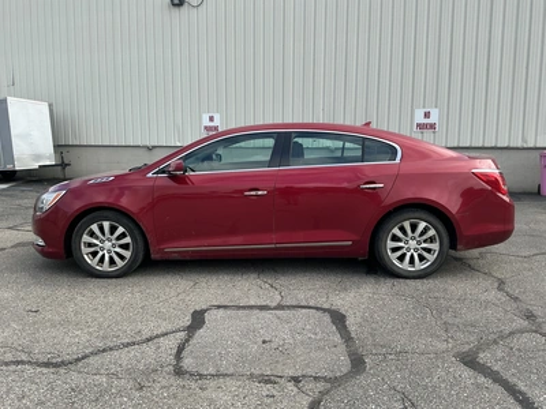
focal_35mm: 28
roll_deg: +0.8
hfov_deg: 63.4
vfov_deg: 49.7
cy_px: 204
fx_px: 442
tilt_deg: -4.2
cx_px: 273
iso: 25
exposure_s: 1/792
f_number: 1.8
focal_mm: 3
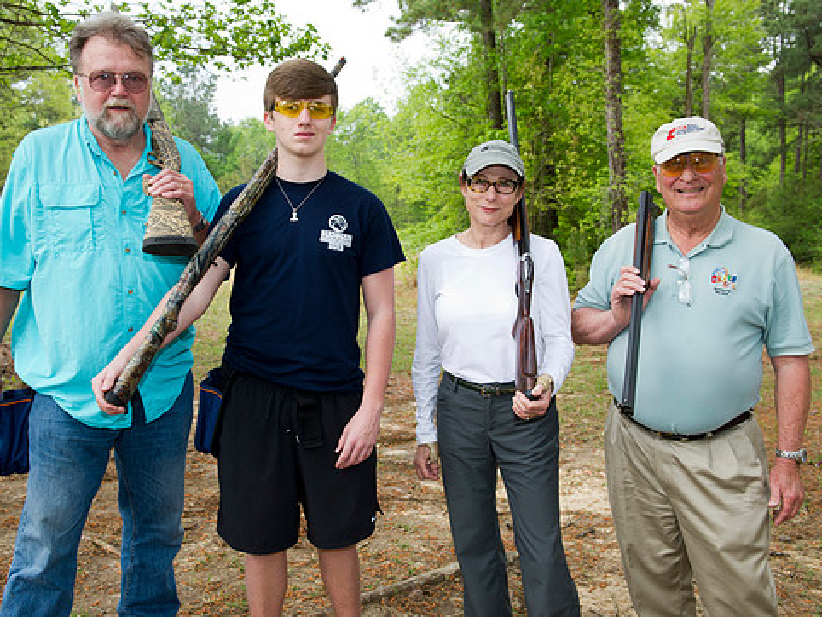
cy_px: 302
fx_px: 879
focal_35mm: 37
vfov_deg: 38.7
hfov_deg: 50.1
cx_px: 389
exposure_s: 1/160
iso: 400
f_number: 6.3
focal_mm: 32
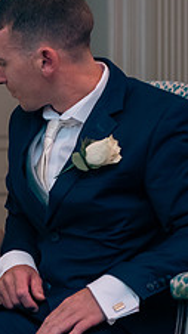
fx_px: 1667
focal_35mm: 188
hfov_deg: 6.4
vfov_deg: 11.4
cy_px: 228
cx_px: -111
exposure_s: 1/160
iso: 640
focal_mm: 70
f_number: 3.5
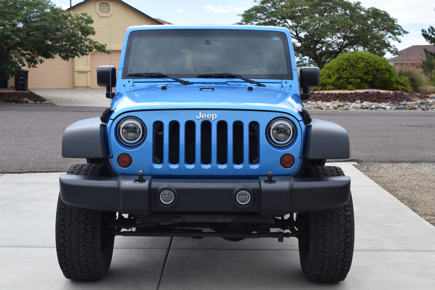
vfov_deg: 26.5
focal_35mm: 51
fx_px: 616
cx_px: 218
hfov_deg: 38.9
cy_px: 145
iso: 200
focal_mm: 34
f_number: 9
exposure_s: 1/320
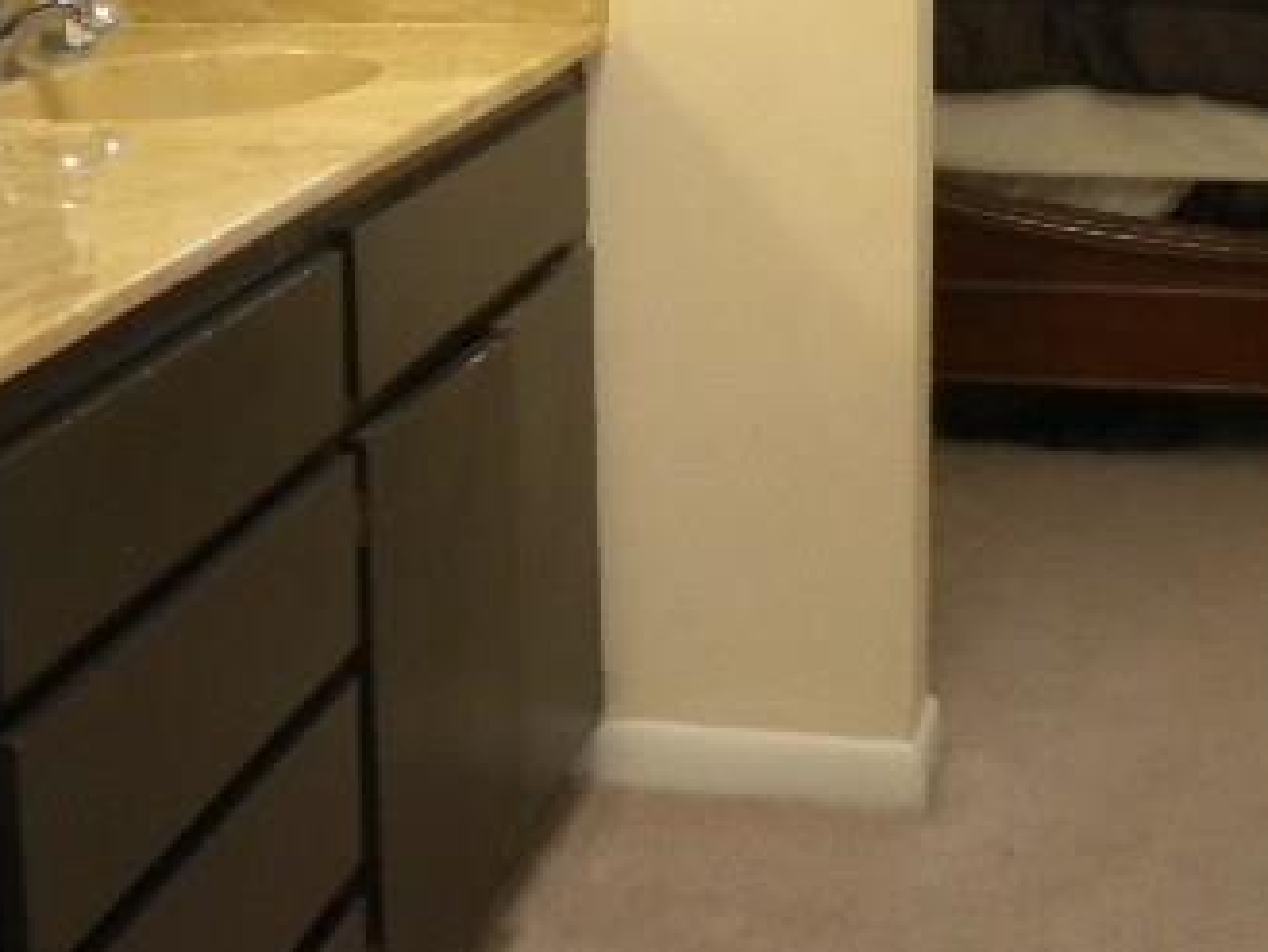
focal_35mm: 68
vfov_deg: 21.3
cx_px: 705
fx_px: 2492
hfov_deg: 28.5
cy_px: 177
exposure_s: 1/65.8
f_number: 3.1
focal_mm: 6.3
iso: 400
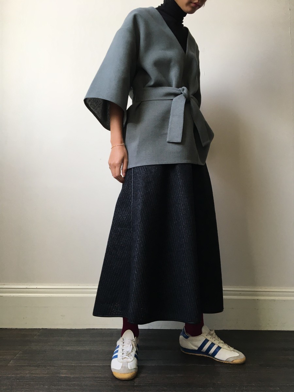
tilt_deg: +6.5
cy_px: 196
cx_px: 147
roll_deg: -1.5
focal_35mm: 29
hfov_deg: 48.2
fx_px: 328
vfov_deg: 61.7
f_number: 2.2
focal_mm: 4.15
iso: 25
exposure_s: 1/30
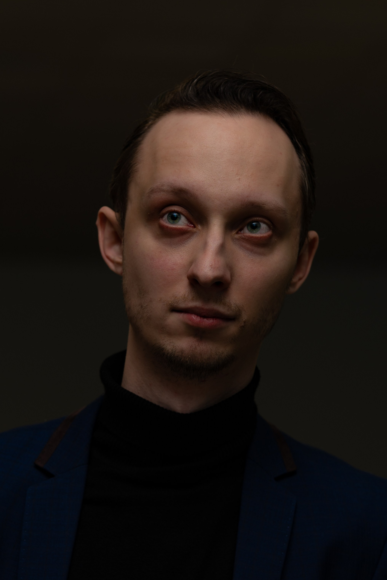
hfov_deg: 9.1
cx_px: 181
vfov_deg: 13.6
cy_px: 354
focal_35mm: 151
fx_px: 2435
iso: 100
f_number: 2.8
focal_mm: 75
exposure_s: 1/80
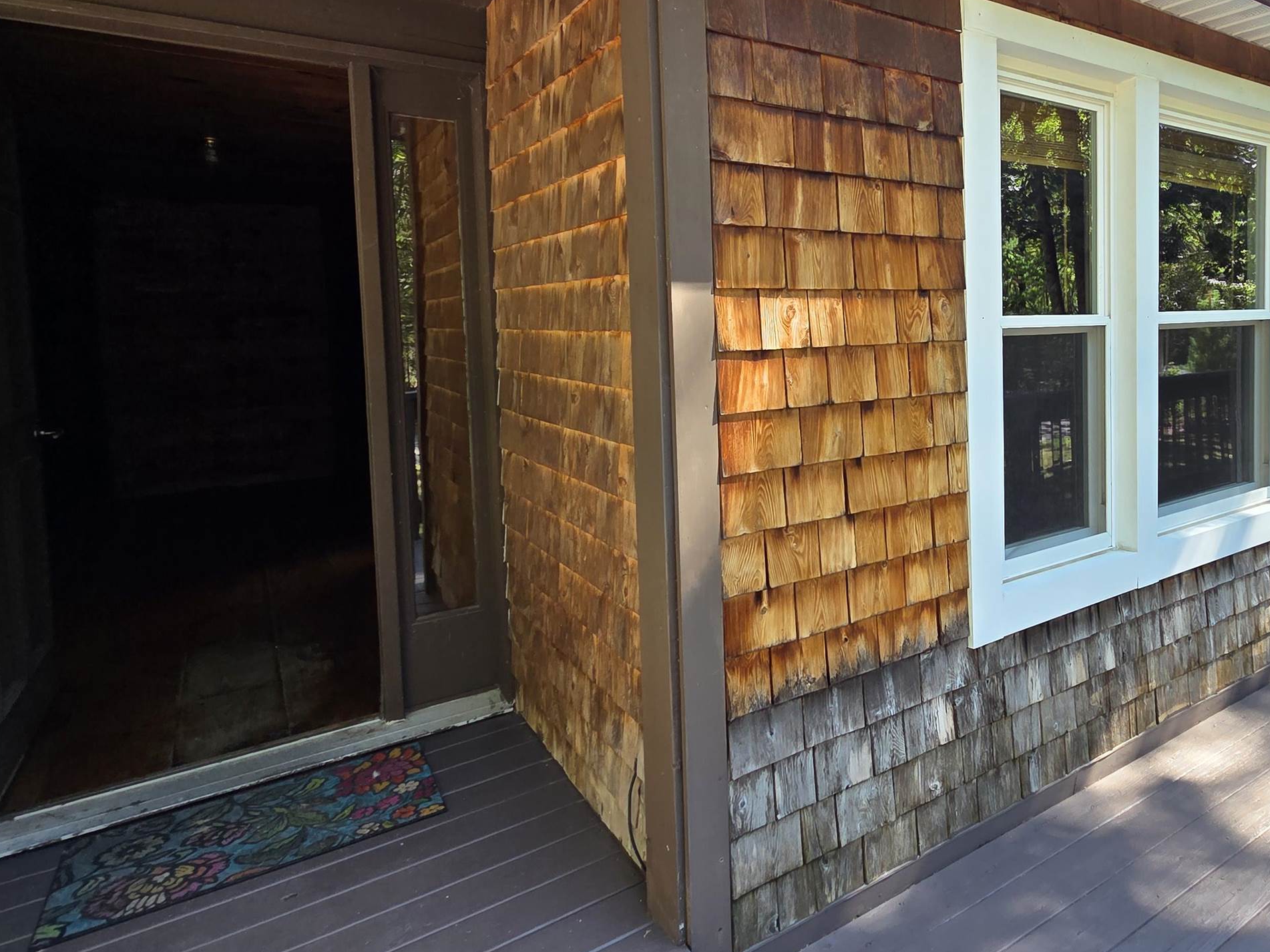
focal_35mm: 21
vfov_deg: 62.8
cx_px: 910
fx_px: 770
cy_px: 379
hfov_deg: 74.8
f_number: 2.2
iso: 50
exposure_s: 1/145
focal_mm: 2.2
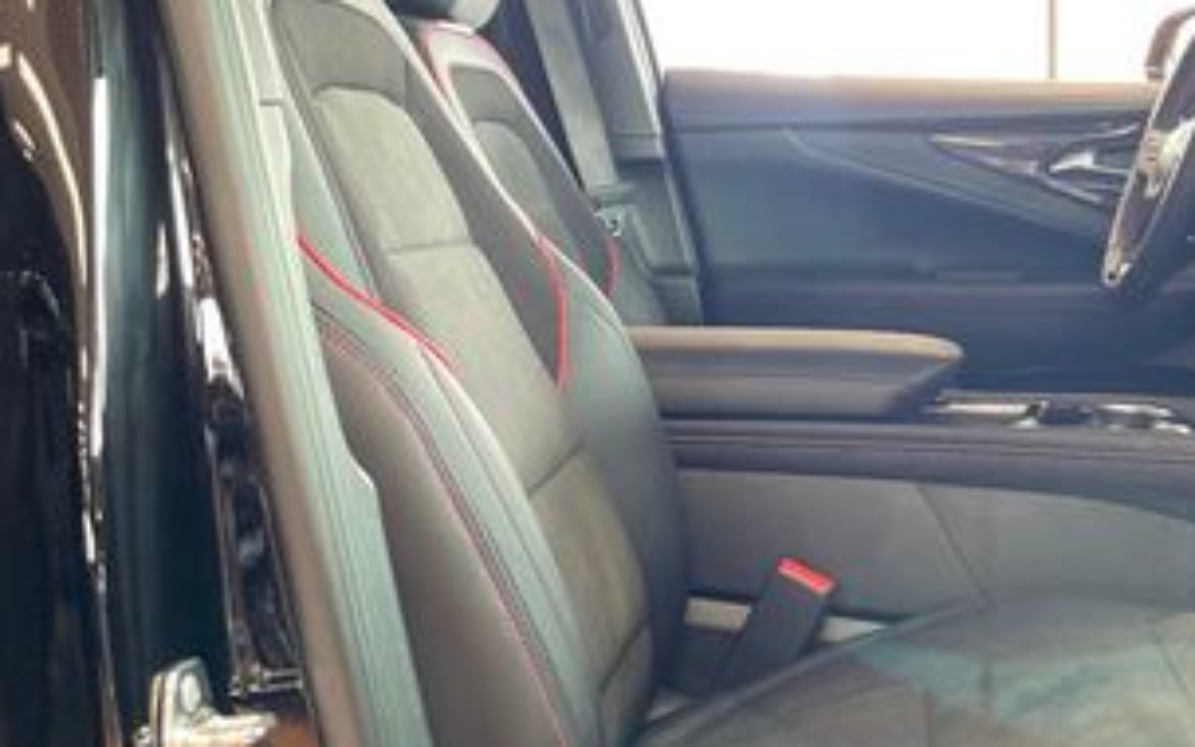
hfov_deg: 33.8
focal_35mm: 58
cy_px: 299
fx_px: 1889
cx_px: 998
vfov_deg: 22.3
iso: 250
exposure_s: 1/60
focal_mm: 4.2
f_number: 1.6
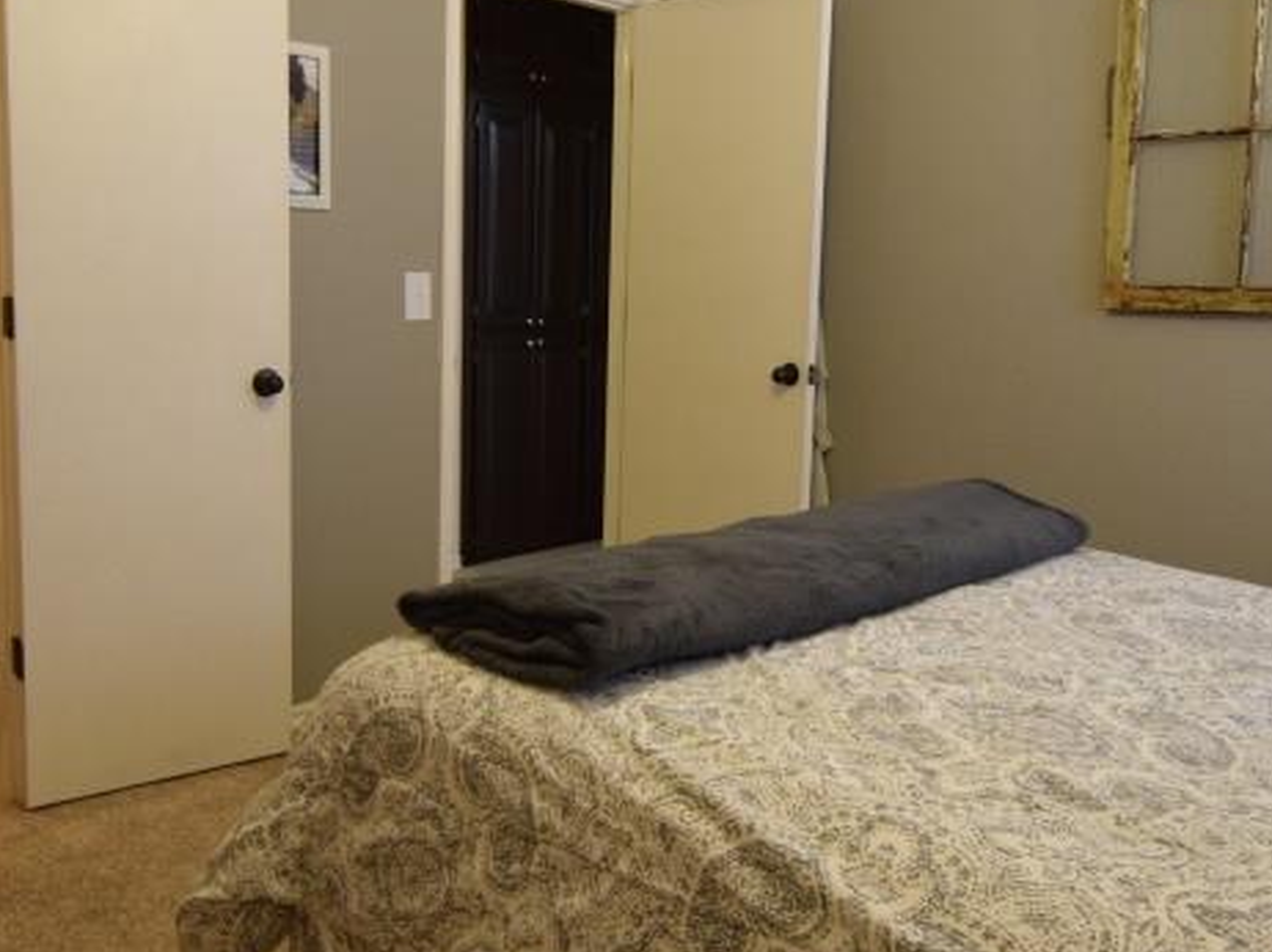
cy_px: 378
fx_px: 1175
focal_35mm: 32
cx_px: 567
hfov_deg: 56.7
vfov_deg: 43.9
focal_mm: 10
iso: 1250
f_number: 3.5
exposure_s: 1/60
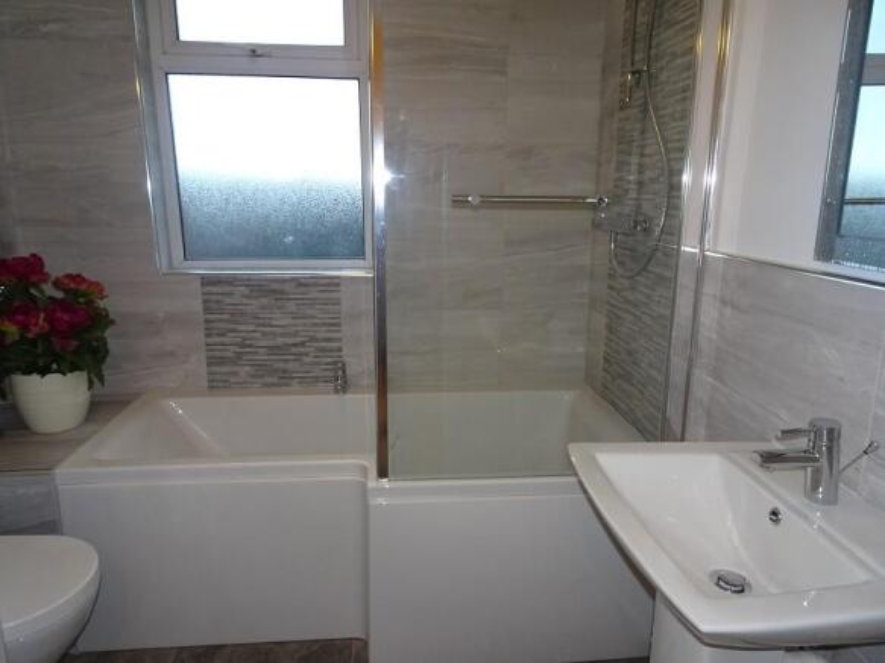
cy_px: 332
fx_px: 613
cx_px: 442
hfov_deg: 71.6
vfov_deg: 56.8
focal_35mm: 24
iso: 160
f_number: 3.5
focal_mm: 4.1
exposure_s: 1/30
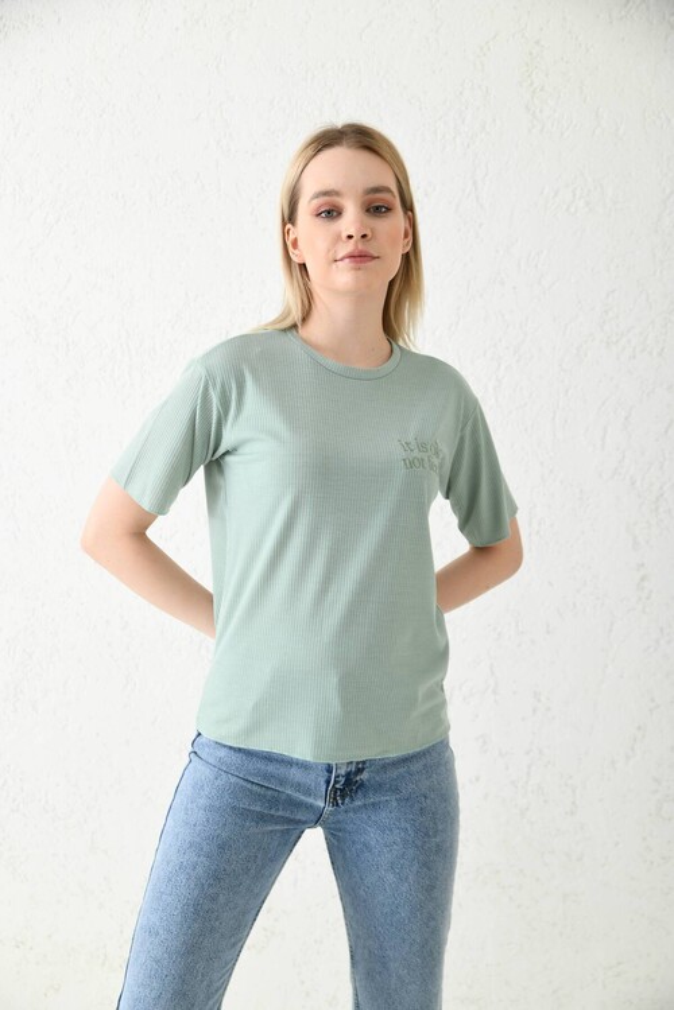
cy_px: 505
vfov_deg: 36.2
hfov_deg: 24.6
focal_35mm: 55
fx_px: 1544
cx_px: 337
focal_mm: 55
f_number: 5.6
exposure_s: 1/160
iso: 100
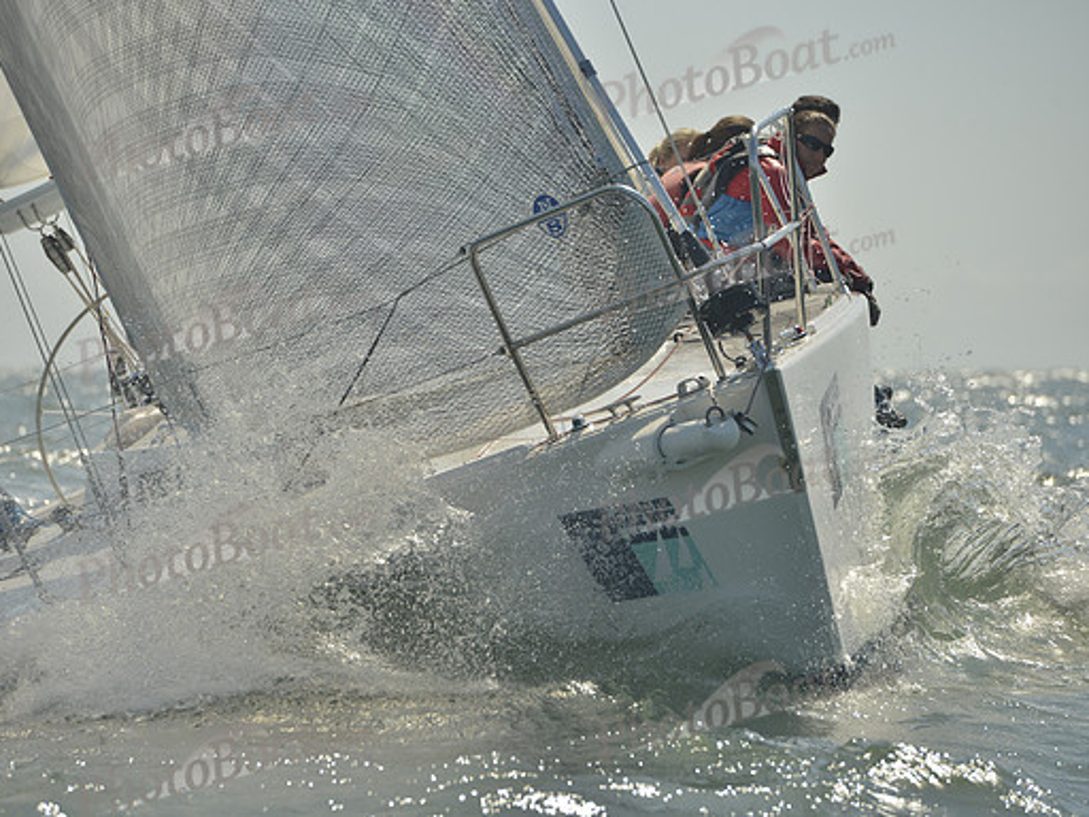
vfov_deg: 6.8
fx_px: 6858
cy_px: 407
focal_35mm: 218
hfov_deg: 9.1
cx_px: 487
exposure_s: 1/1000
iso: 280
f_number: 8
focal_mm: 200
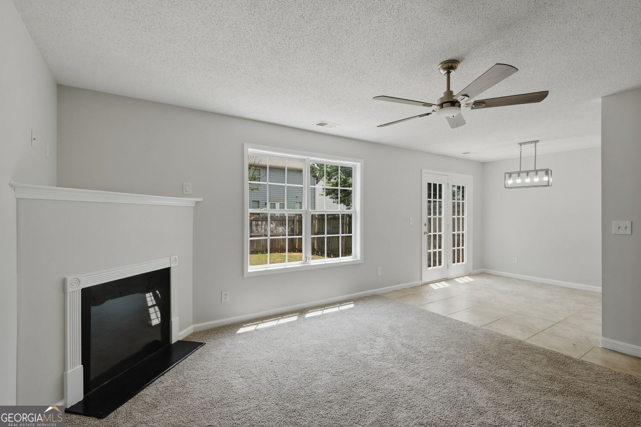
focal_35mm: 16
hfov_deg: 95.0
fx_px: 294
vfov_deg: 72.1
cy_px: 214
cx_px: 320
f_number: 7.1
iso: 100
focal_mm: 11
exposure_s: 1/100
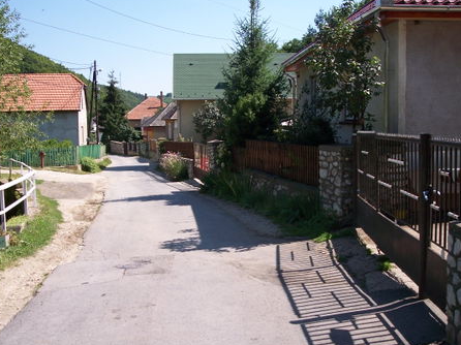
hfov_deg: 44.8
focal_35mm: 42
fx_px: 559
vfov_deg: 34.3
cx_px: 233
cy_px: 162
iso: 100
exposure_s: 1/500
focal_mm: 8
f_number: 4
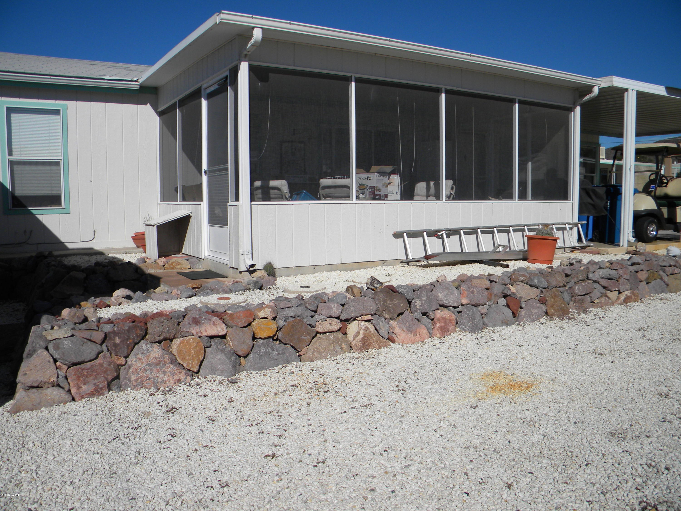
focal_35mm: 28
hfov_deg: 63.4
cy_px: 256
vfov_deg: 49.7
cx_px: 340
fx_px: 551
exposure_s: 1/813
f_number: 7
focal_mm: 5
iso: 80
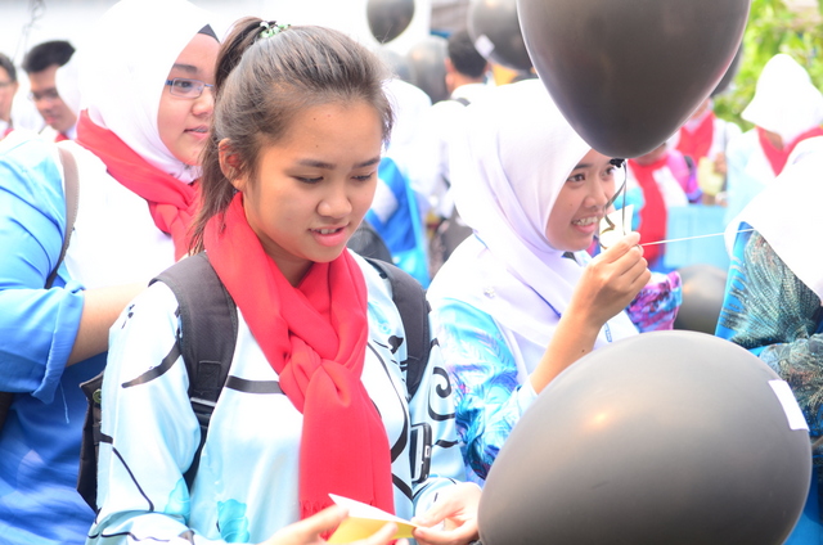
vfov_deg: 18.8
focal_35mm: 72
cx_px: 412
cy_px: 272
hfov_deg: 28.1
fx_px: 1643
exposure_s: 1/125
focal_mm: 48
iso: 160
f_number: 4
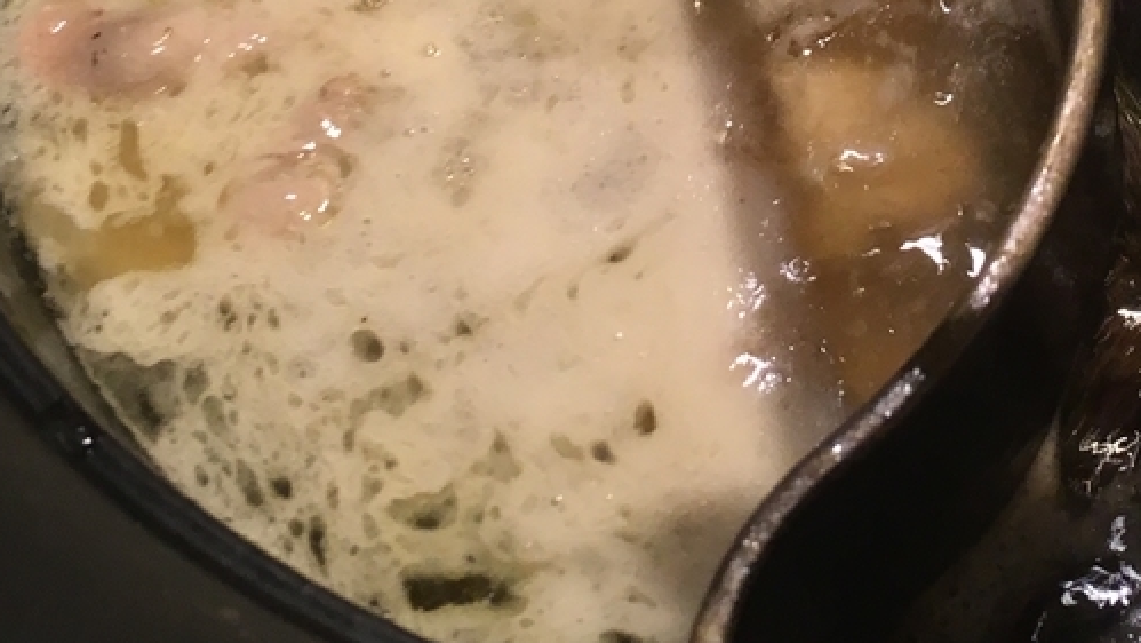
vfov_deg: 15.4
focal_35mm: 76
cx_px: 803
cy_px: -96
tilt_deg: -53.3
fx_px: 2300
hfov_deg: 27.6
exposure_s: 1/30
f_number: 2.2
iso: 64
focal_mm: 4.15
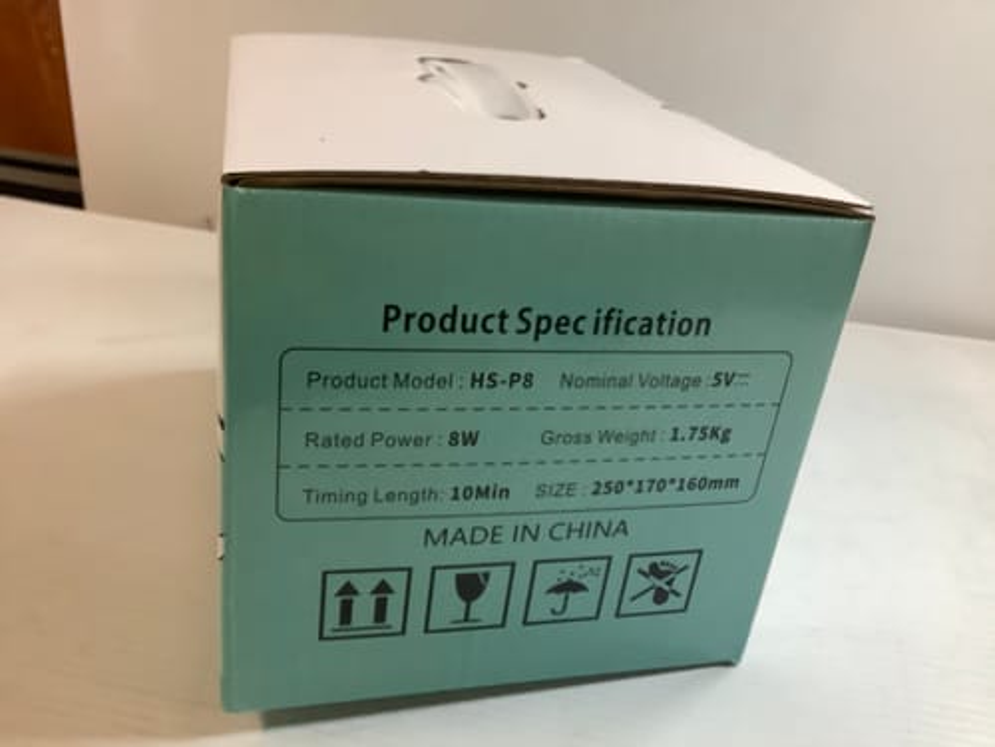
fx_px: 891
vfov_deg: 45.4
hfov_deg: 58.4
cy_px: 374
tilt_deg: -24.5
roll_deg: -2.6
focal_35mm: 31
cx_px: 498
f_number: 2.4
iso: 200
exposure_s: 1/50
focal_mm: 3.3
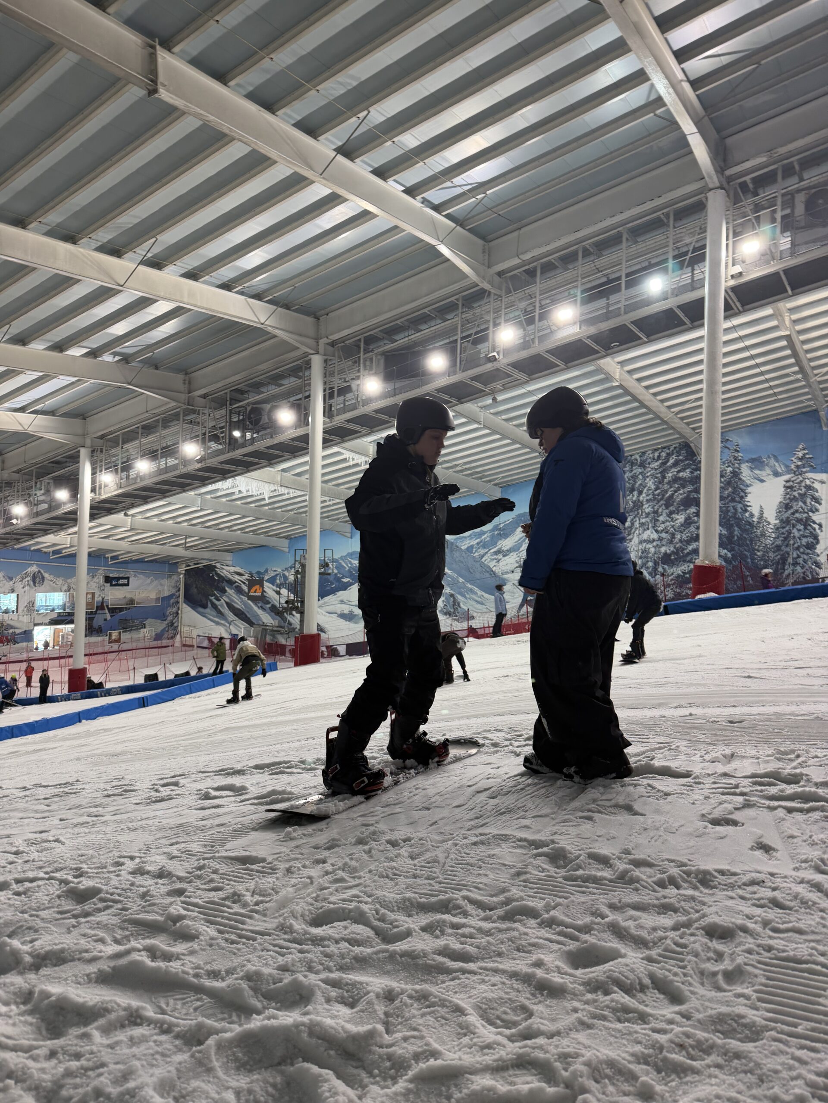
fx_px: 765
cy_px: 552
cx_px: 414
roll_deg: -1.7
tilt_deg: -1.1
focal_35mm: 24
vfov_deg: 71.6
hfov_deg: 56.8
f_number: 1.78
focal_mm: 6.76
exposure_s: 1/50
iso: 125
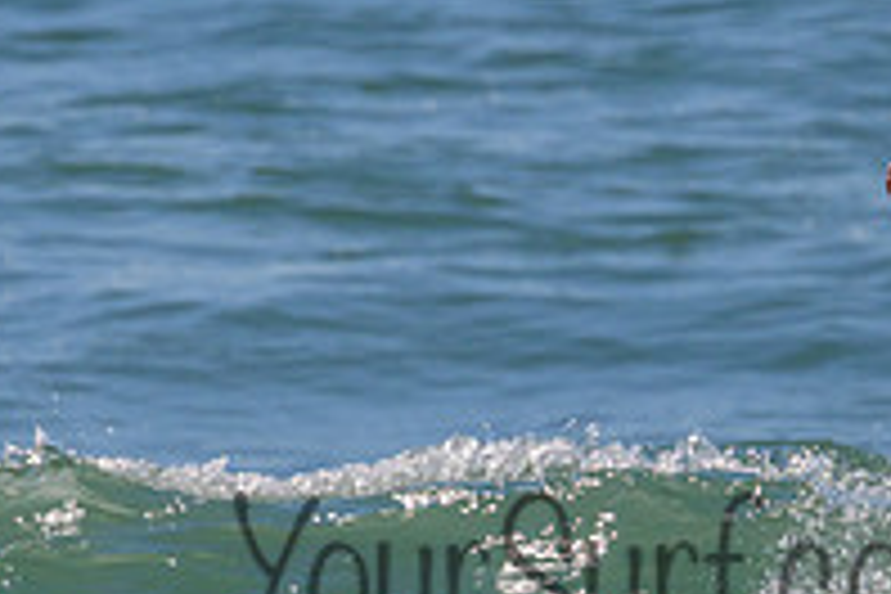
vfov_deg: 0.7
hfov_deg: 1.0
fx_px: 49521
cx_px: 657
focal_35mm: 2001
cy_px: 335
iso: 500
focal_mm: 560
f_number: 11
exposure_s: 1/2000
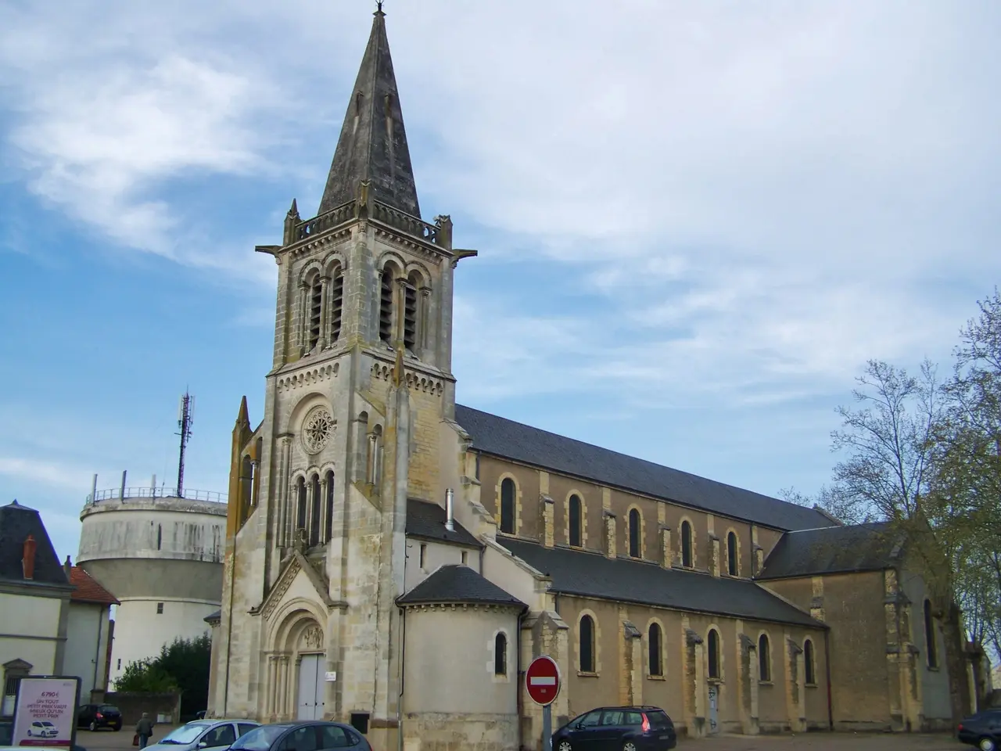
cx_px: 500
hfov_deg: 49.0
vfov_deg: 37.7
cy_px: 376
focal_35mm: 38
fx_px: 1099
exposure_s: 1/500
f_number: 2.8
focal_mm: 6.3
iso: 80
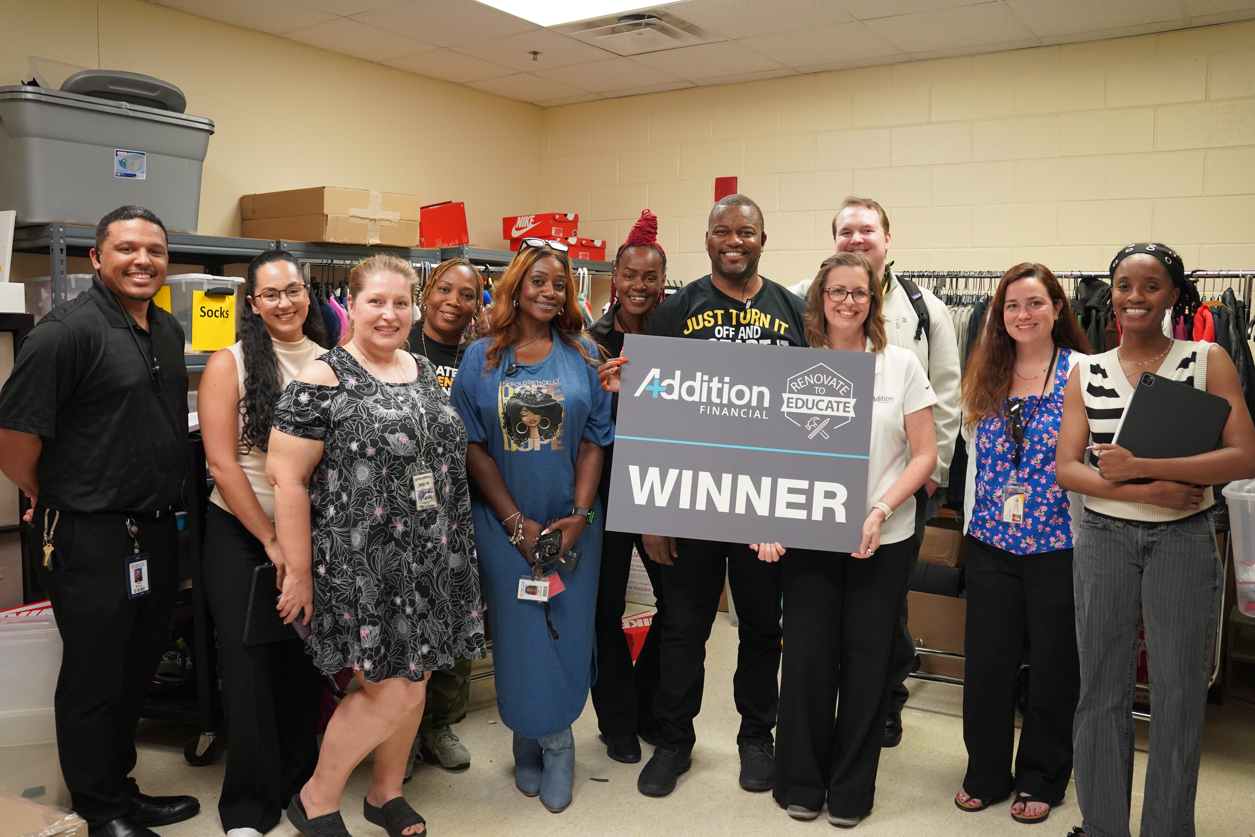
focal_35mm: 30
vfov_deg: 44.0
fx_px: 1035
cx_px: 628
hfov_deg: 62.4
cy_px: 418
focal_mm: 29.7
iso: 4000
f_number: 4
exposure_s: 1/160
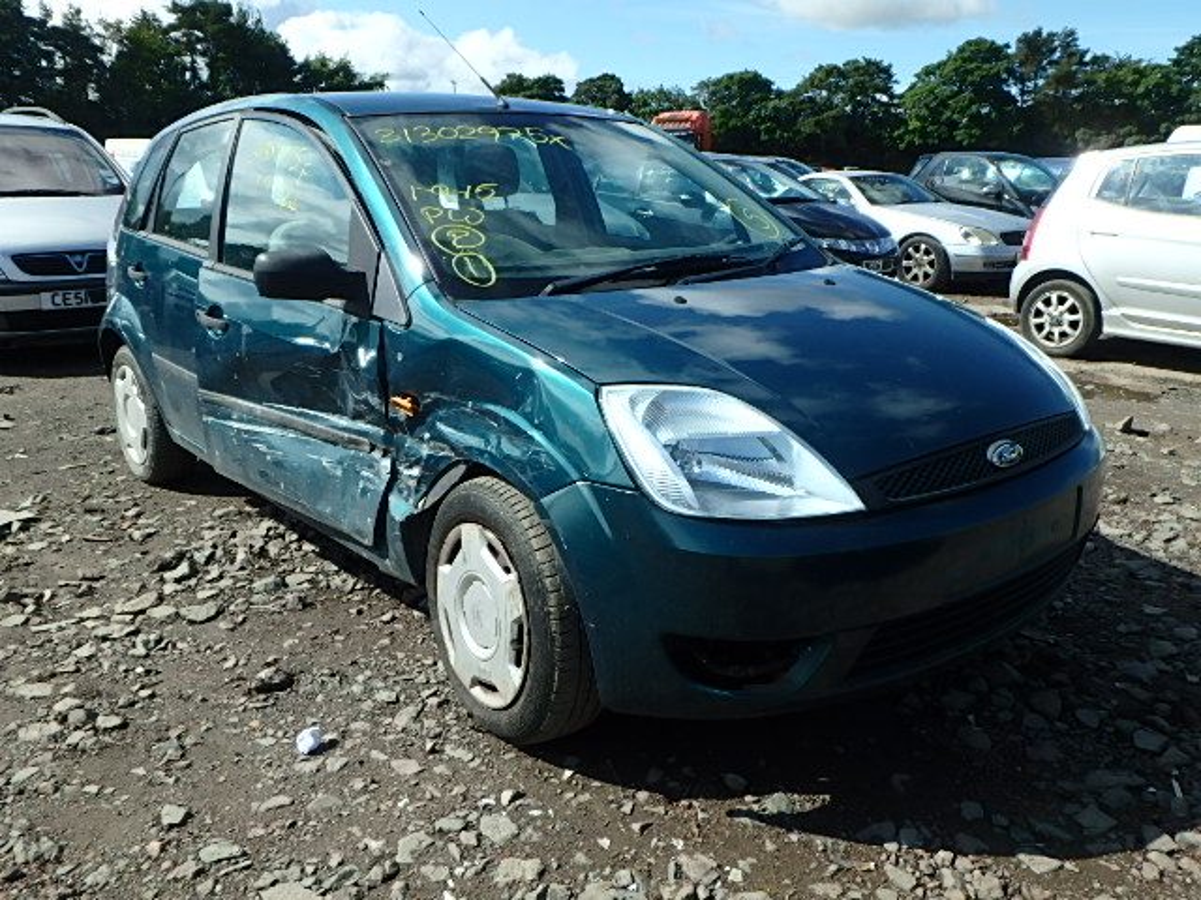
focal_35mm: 29
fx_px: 1006
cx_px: 600
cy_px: 450
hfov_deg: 61.7
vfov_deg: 48.2
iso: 125
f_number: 4.6
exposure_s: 1/640
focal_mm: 5.2
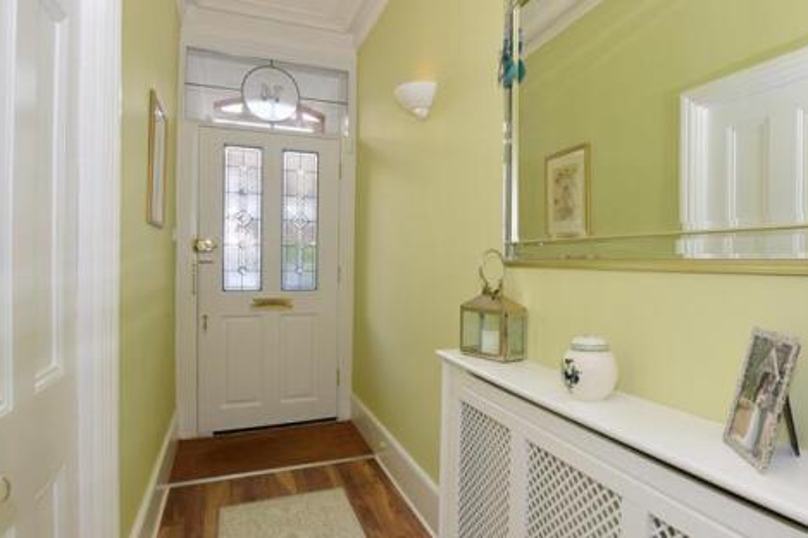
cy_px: 266
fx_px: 471
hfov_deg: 80.8
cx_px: 460
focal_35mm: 21
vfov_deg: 59.4
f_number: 7.1
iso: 400
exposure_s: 1/125
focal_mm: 10
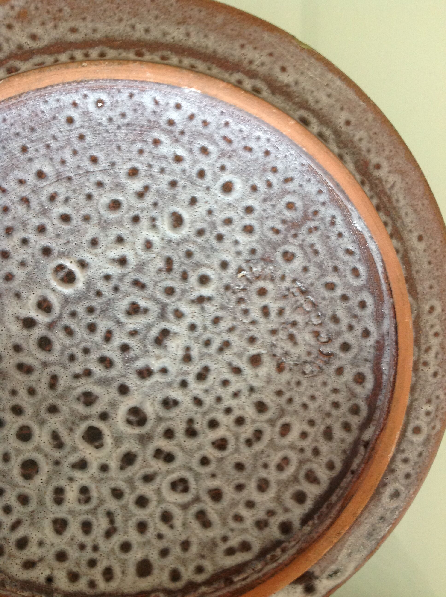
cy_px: 298
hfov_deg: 40.6
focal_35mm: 35
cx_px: 223
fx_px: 603
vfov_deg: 52.7
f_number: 2.4
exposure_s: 1/15
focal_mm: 4.28
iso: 160
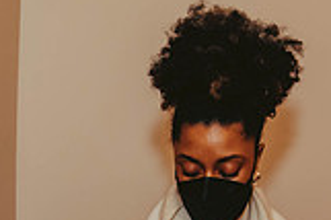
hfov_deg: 19.9
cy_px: 320
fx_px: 928
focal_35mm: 101
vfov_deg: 12.9
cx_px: 47
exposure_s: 1/160
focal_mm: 28
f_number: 2.8
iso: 1250
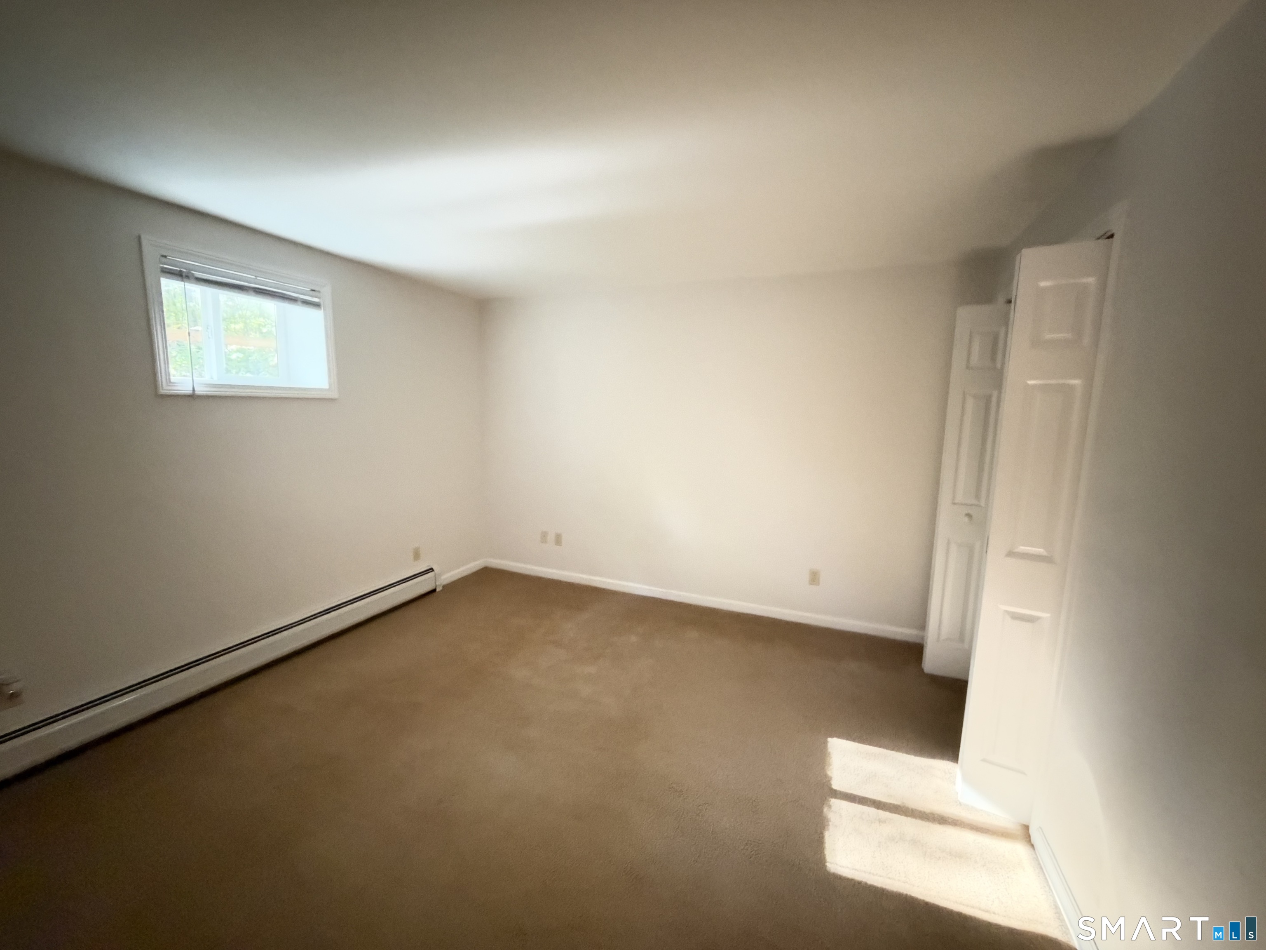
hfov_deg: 102.1
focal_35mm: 14
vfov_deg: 85.7
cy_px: 475
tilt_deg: -7.7
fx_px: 512
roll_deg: -1.1
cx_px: 633
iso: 3200
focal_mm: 2.22
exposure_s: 1/30
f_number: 2.2
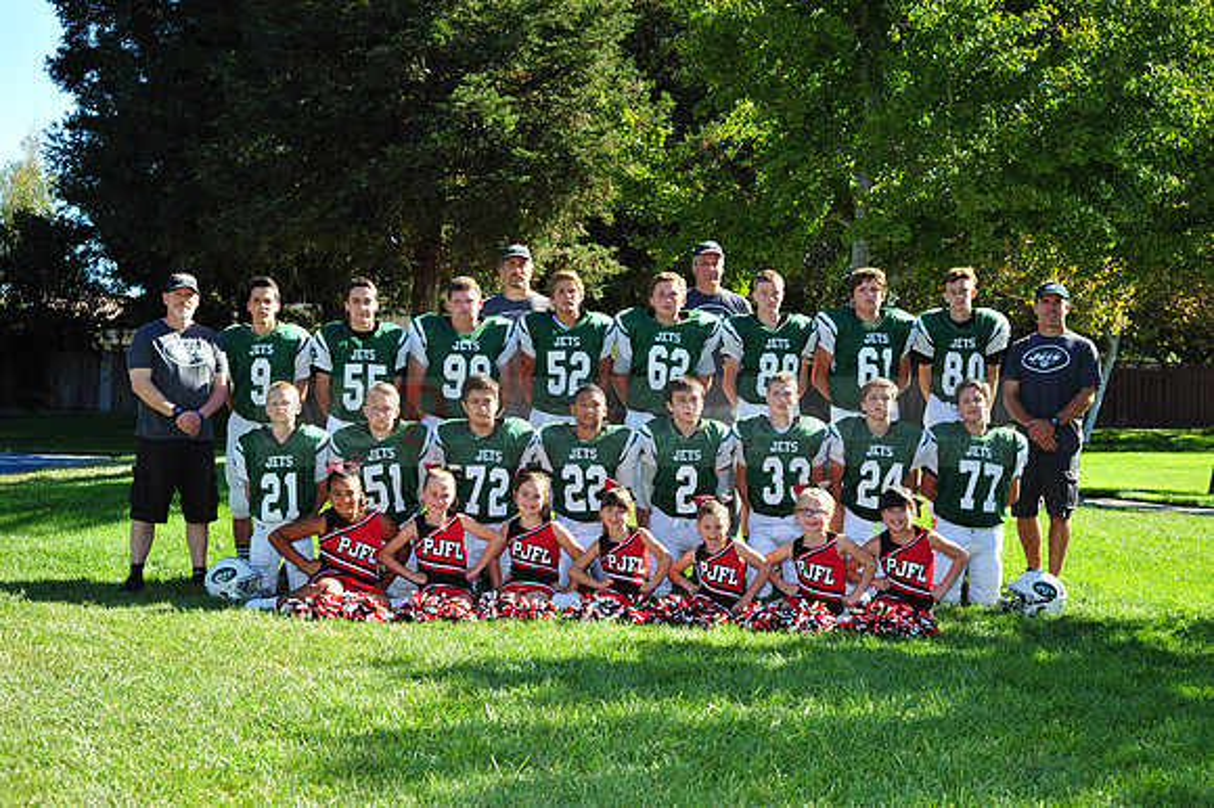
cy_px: 404
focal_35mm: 50
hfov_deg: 39.6
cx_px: 607
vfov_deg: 27.0
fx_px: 1685
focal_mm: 50
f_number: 6.3
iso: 400
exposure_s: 1/500
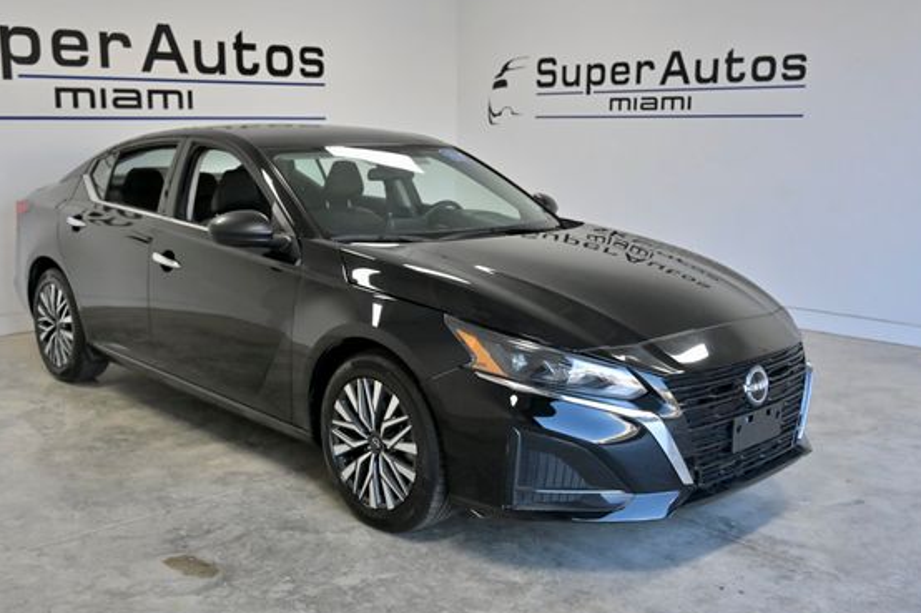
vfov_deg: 35.9
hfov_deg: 51.8
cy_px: 302
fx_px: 946
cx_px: 412
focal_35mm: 37
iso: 2500
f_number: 4.5
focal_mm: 32
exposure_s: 1/1600
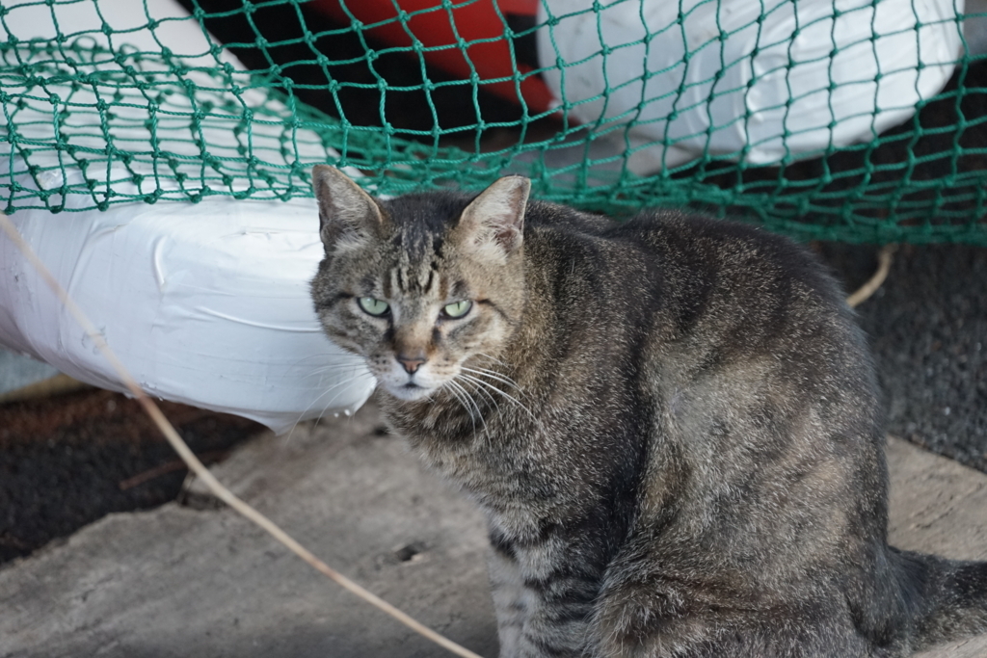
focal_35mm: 300
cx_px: 494
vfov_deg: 4.6
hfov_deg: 6.9
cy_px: 329
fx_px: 8226
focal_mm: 300
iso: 2000
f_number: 5.6
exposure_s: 1/320
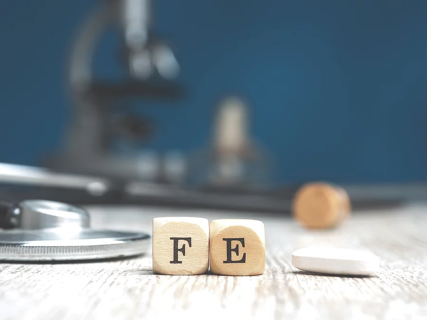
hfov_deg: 20.4
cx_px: 214
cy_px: 160
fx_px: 1184
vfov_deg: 15.4
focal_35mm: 96
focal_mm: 48
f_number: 8
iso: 100
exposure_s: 1/20
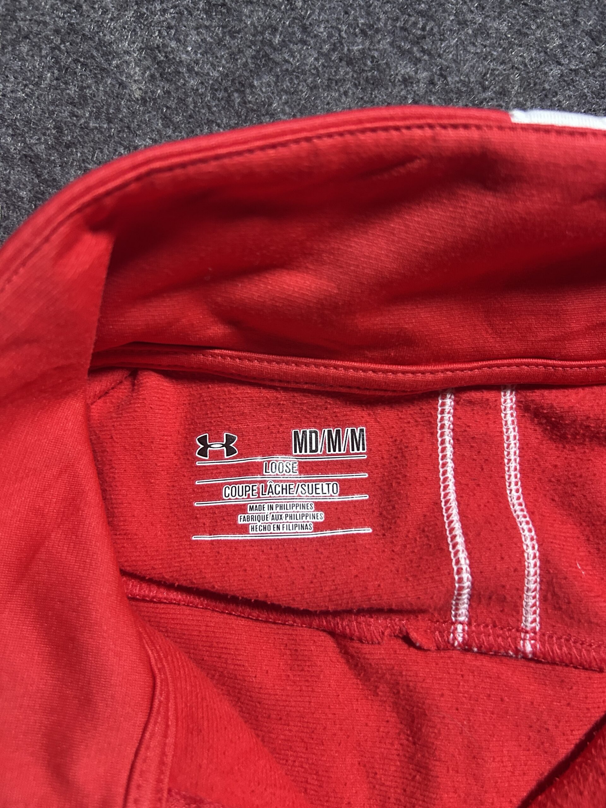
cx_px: 303
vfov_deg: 67.3
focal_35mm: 26
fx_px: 607
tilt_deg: -51.2
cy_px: 404
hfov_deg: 53.1
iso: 500
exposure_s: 1/33
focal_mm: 5.7
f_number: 1.5
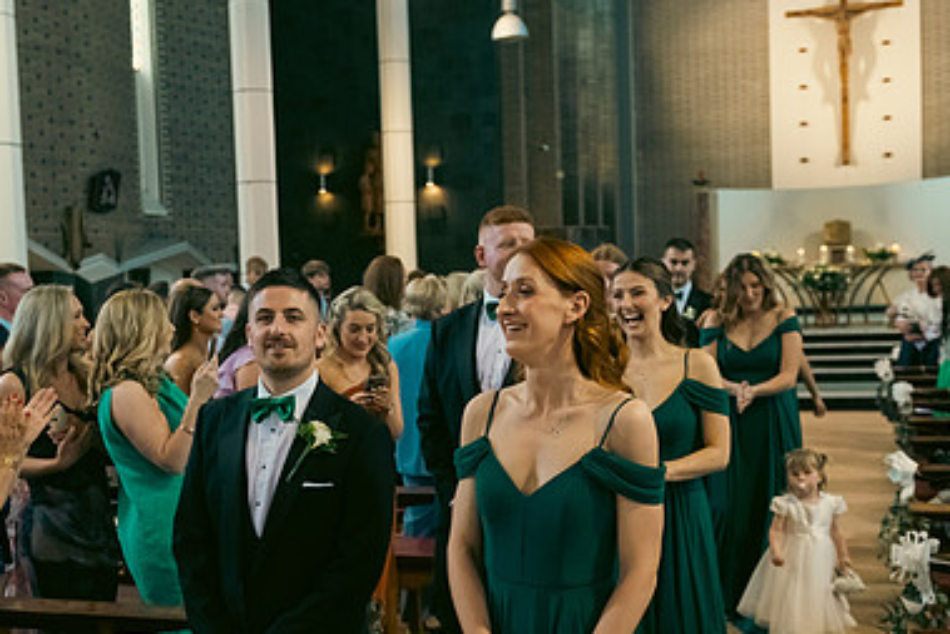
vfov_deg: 27.5
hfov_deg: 40.2
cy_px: 380
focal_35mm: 49
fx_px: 1293
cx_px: 394
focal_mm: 32
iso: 1000
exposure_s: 1/160
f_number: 3.5
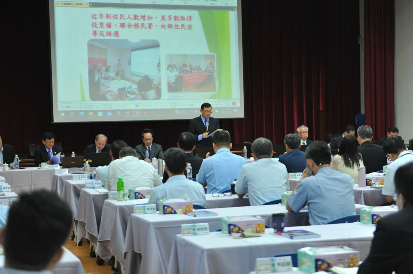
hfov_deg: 28.9
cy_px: 137
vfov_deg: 19.4
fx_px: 802
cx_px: 206
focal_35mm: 70
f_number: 2.8
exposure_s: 1/160
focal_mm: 70
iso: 1000
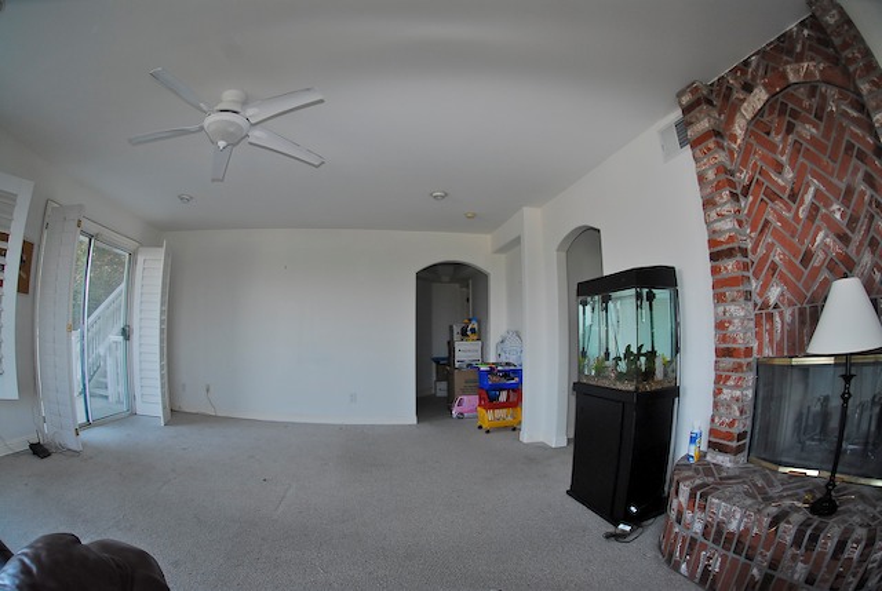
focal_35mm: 16
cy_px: 296
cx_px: 441
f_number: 4.5
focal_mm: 10.5
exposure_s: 1/60
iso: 400
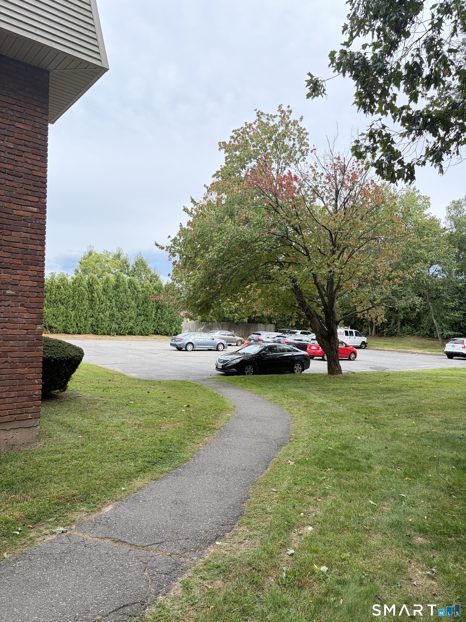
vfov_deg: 67.3
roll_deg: -0.1
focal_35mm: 26
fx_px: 467
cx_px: 233
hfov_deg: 53.1
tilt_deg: +4.1
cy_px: 311
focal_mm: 5.96
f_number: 1.6
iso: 50
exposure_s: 1/316
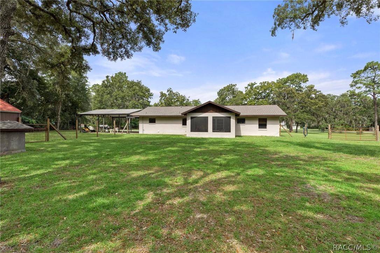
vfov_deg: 67.3
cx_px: 190
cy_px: 126
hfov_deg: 90.0
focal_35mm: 18
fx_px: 190
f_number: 9
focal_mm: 12
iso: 640
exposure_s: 1/500
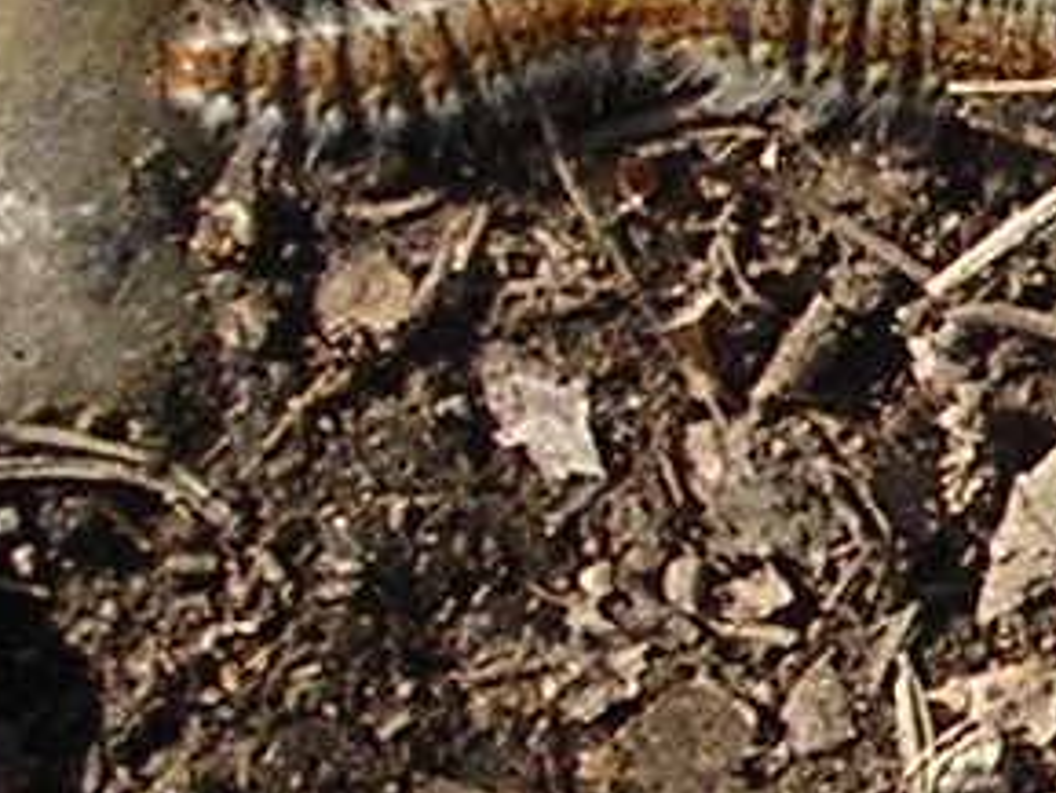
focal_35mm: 347
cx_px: 2046
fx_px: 10590
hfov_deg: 5.6
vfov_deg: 4.3
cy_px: 683
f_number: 3.1
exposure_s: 1/260
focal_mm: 7.5
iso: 100
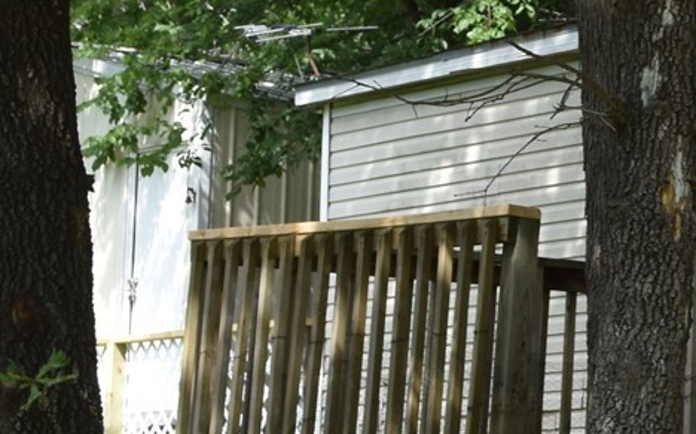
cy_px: -4
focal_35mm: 173
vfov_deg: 7.5
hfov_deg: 11.5
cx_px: 1132
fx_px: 3280
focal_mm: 26
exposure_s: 1/250
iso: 200
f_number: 8
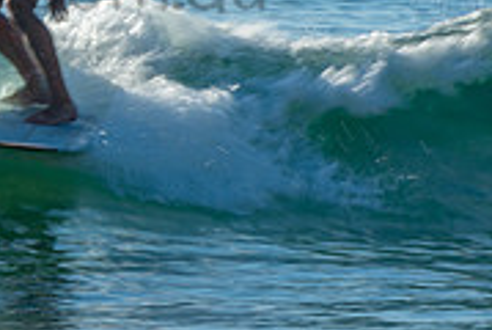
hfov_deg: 1.1
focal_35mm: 1940
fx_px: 26557
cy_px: -54
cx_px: -25
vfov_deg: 0.7
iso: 100
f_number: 22
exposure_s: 1/30
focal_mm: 400
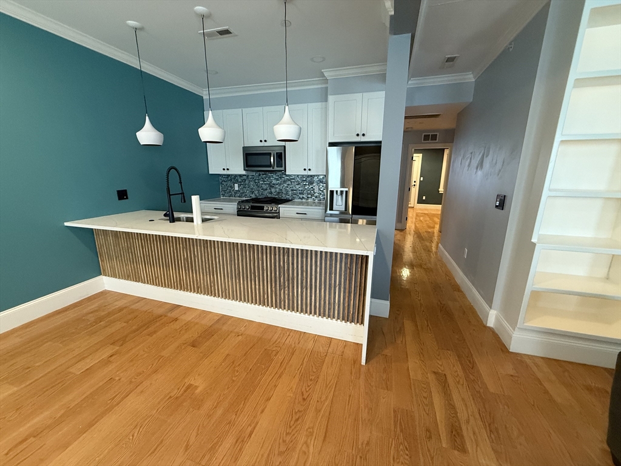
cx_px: 310
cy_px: 233
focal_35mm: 14
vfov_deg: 85.7
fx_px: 251
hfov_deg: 102.1
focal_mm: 2.22
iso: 500
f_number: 2.2
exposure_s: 1/56
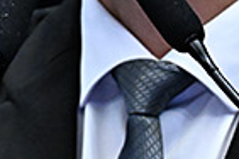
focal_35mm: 762
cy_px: 73
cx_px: 22
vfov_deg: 1.8
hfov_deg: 2.7
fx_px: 5058
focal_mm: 125
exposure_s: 1/160
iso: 6400
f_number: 4.5
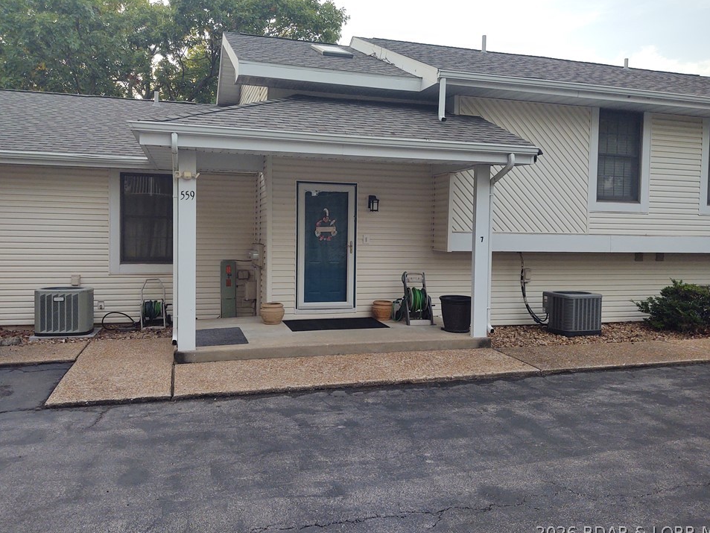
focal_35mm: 29
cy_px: 259
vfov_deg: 48.2
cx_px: 357
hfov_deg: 61.7
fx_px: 595
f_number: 1.7
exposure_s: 1/486
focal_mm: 4.75
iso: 100
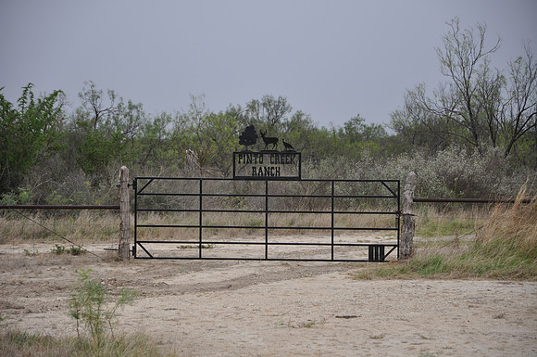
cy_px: 178
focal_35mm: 158
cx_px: 268
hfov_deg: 13.1
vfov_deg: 8.7
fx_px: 2346
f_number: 5.6
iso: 200
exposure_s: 1/125
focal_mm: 105
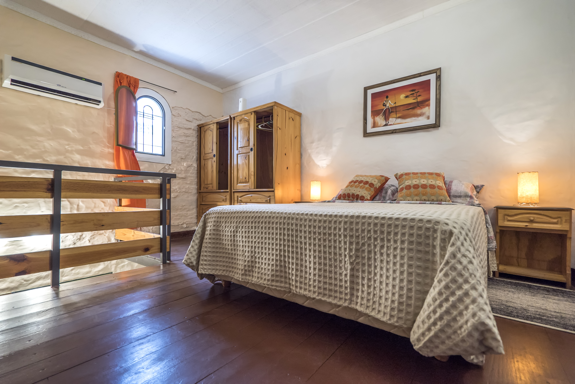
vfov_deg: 73.8
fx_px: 256
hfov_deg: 96.7
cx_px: 288
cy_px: 192
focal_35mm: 16
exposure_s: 1/60
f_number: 4
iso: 1250
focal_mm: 16
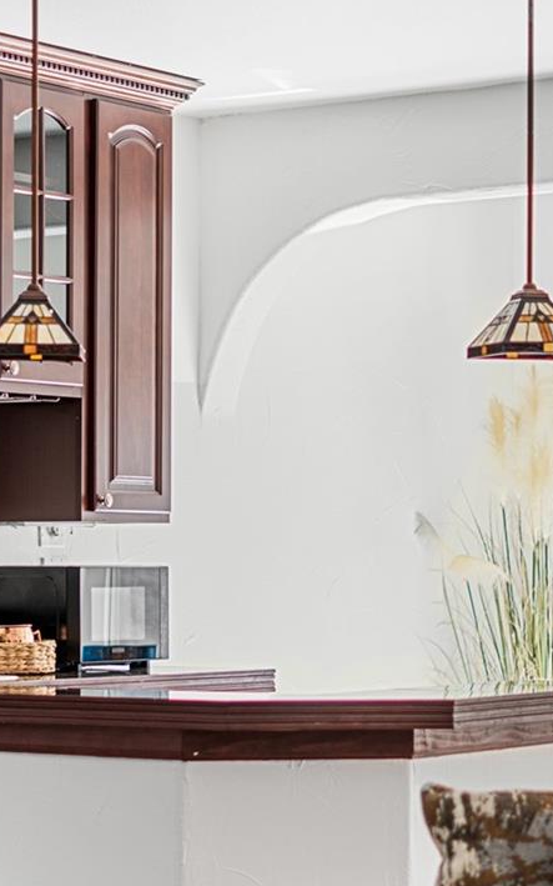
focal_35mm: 115
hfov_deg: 11.3
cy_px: 542
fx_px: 2774
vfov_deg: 18.1
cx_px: 82
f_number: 1.8
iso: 500
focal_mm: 50
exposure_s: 1/80
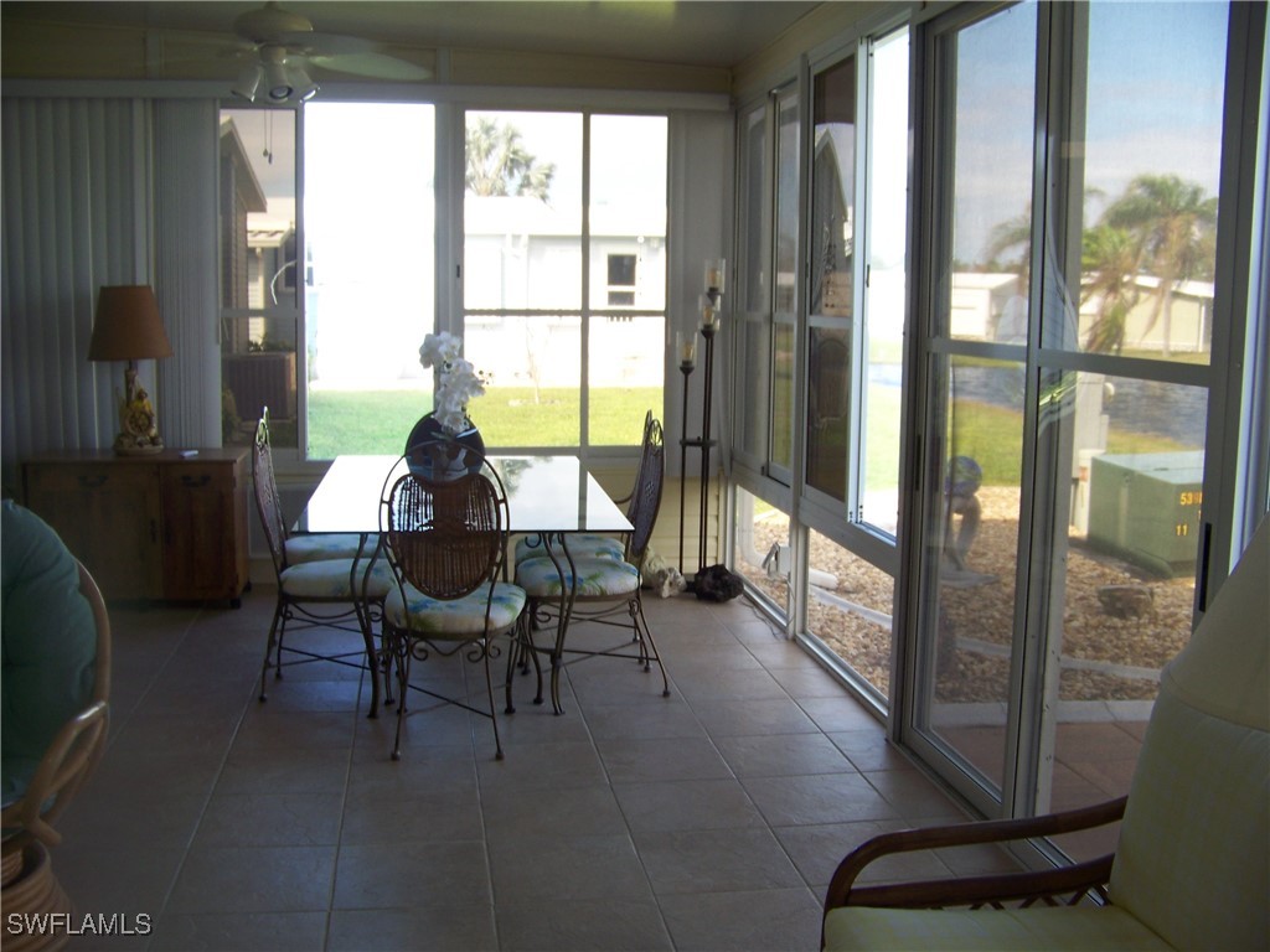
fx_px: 1321
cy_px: 476
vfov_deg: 39.7
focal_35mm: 36
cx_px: 635
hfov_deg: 51.4
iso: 64
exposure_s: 1/40
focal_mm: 5.85
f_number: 2.8
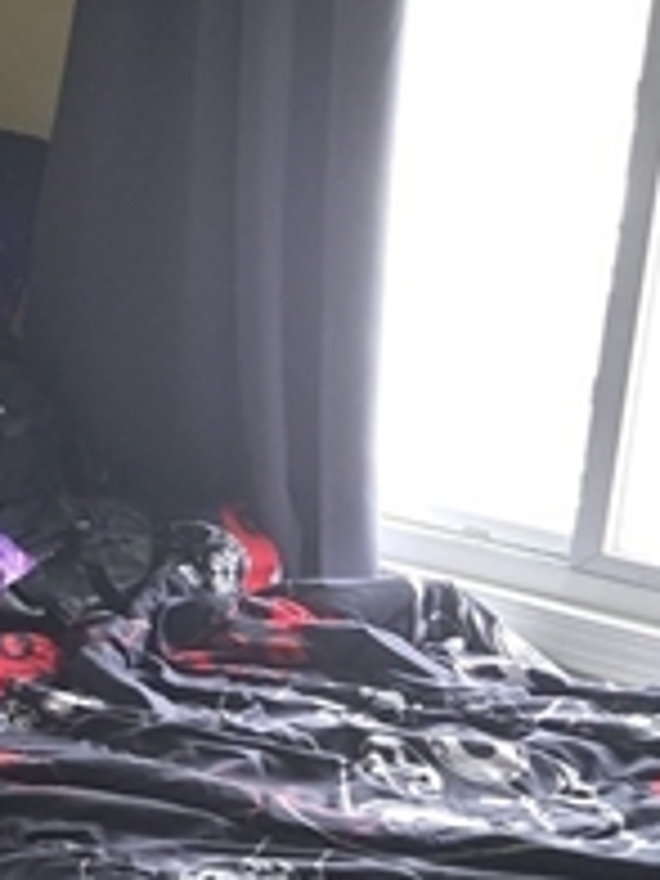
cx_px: -516
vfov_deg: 21.7
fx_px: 2288
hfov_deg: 14.5
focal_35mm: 90
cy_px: 570
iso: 100
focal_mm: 5.4
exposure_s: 1/60
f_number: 1.8
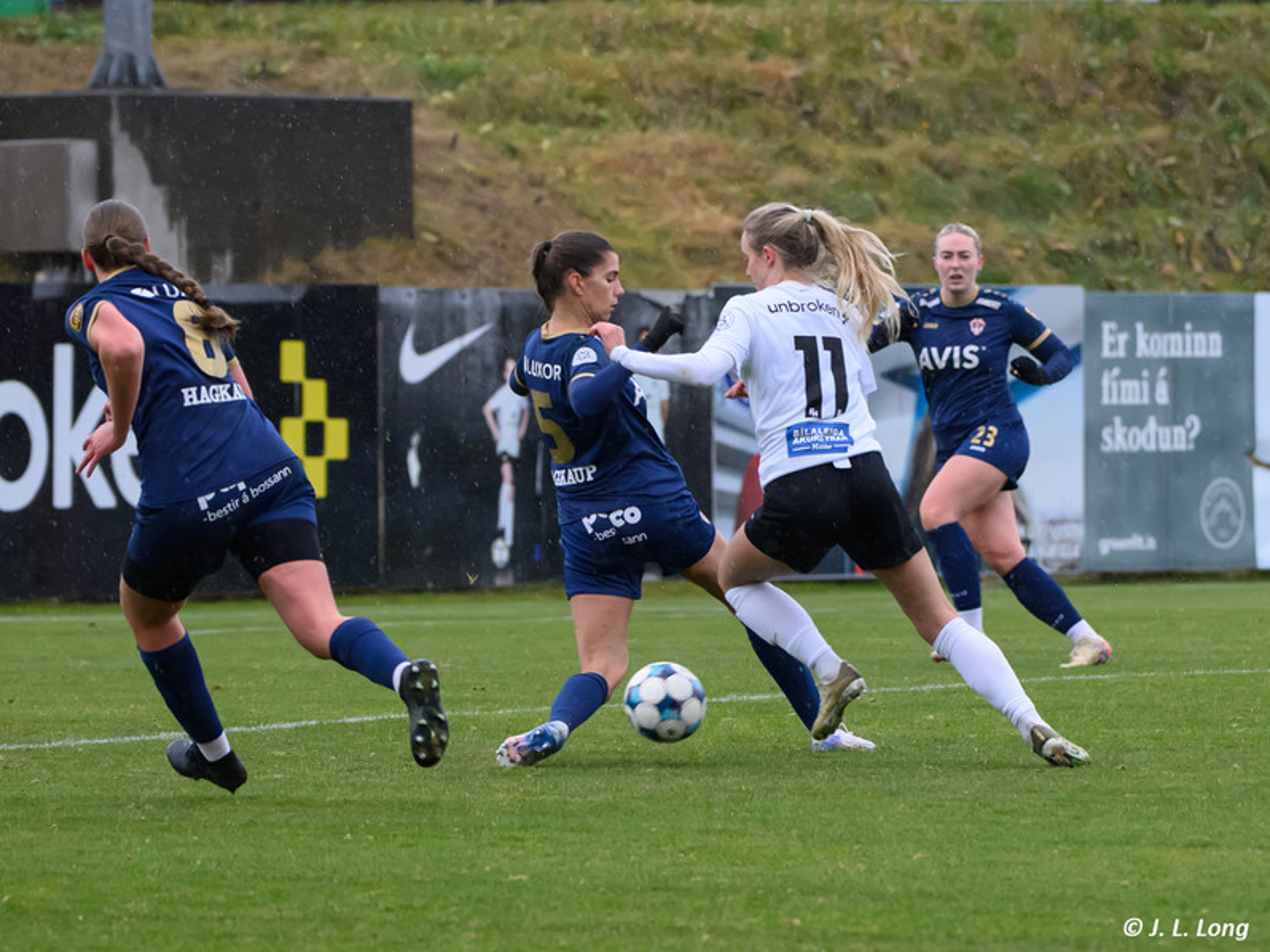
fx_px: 10861
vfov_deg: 5.0
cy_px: 446
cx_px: 956
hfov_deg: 6.7
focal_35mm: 296
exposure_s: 1/800
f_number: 5.6
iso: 4000
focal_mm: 180
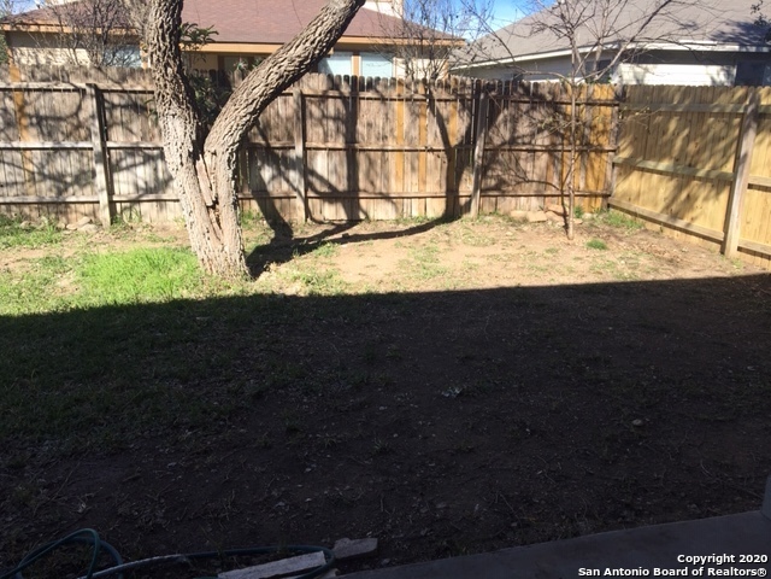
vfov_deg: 48.2
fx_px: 646
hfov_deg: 61.7
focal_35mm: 29
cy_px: 290
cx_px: 386
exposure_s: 1/845
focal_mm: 4.15
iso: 25
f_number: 2.2
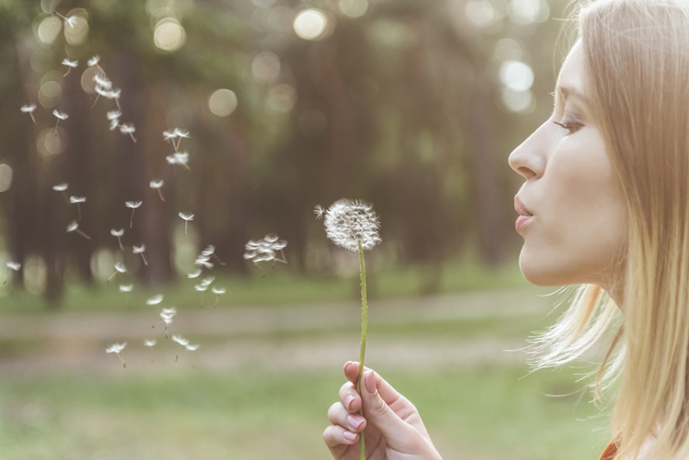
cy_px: 230
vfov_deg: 19.5
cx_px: 344
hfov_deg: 28.8
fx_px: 1340
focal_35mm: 70
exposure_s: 1/250
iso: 250
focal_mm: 70
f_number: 2.8
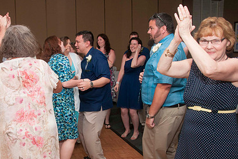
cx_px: 72
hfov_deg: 46.4
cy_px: 96
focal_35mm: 41
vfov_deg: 32.5
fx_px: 271
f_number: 5.6
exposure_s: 1/60
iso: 400
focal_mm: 18
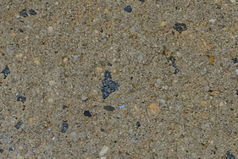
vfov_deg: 6.2
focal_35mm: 219
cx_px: -109
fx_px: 1449
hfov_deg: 9.2
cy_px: 225
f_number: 22
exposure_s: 1/27
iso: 400
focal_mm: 37.4
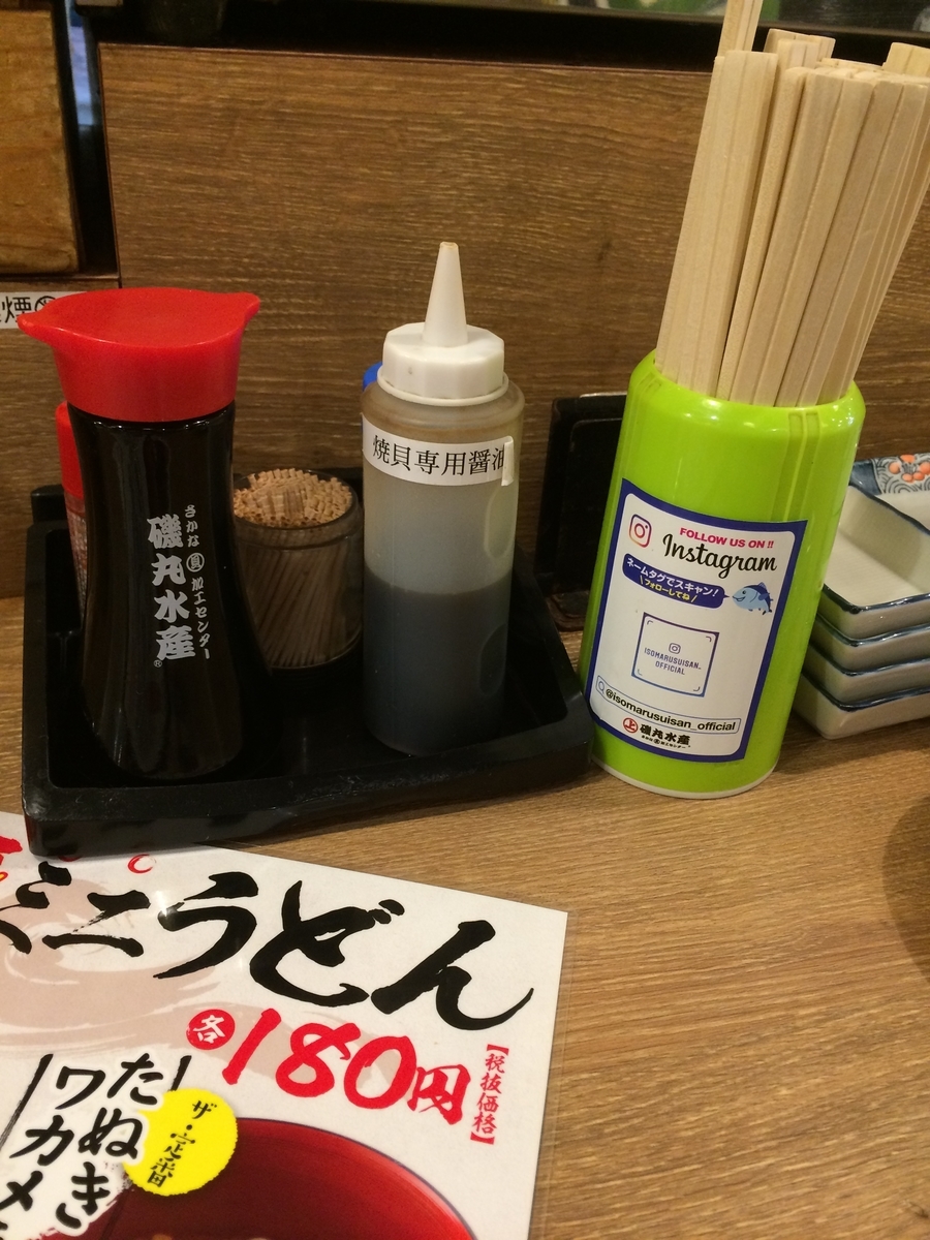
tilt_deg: -32.1
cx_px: 465
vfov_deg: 61.7
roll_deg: -1.8
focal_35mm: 29
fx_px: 1039
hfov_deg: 48.2
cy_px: 620
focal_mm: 4.15
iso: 125
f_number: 2.2
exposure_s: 1/30
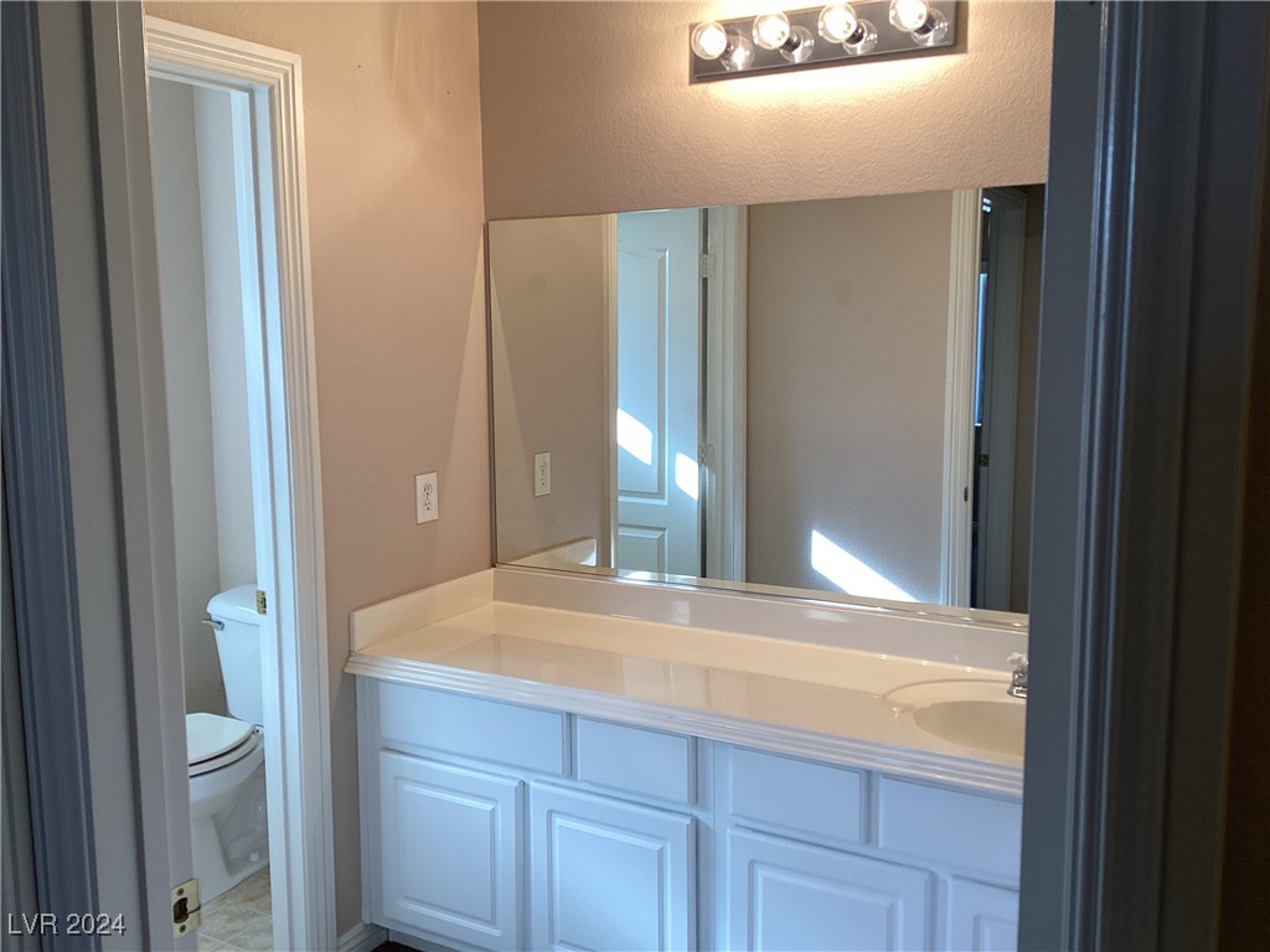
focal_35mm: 31
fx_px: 1137
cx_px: 635
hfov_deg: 58.4
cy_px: 476
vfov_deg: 45.4
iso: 64
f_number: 2.4
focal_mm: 3.3
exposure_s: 1/60
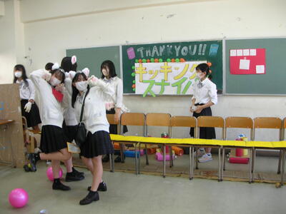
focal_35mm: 35
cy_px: 107
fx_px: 289
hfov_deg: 52.6
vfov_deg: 40.7
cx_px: 143
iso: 50
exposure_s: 1/12.2
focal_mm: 5.8
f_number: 2.8
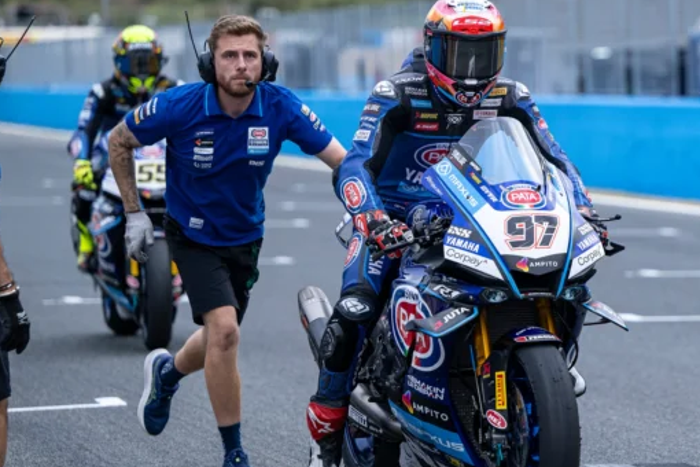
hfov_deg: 8.5
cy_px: 262
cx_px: 545
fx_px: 4725
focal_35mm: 243
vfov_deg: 5.7
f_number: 2.8
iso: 400
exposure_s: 1/800
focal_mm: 130
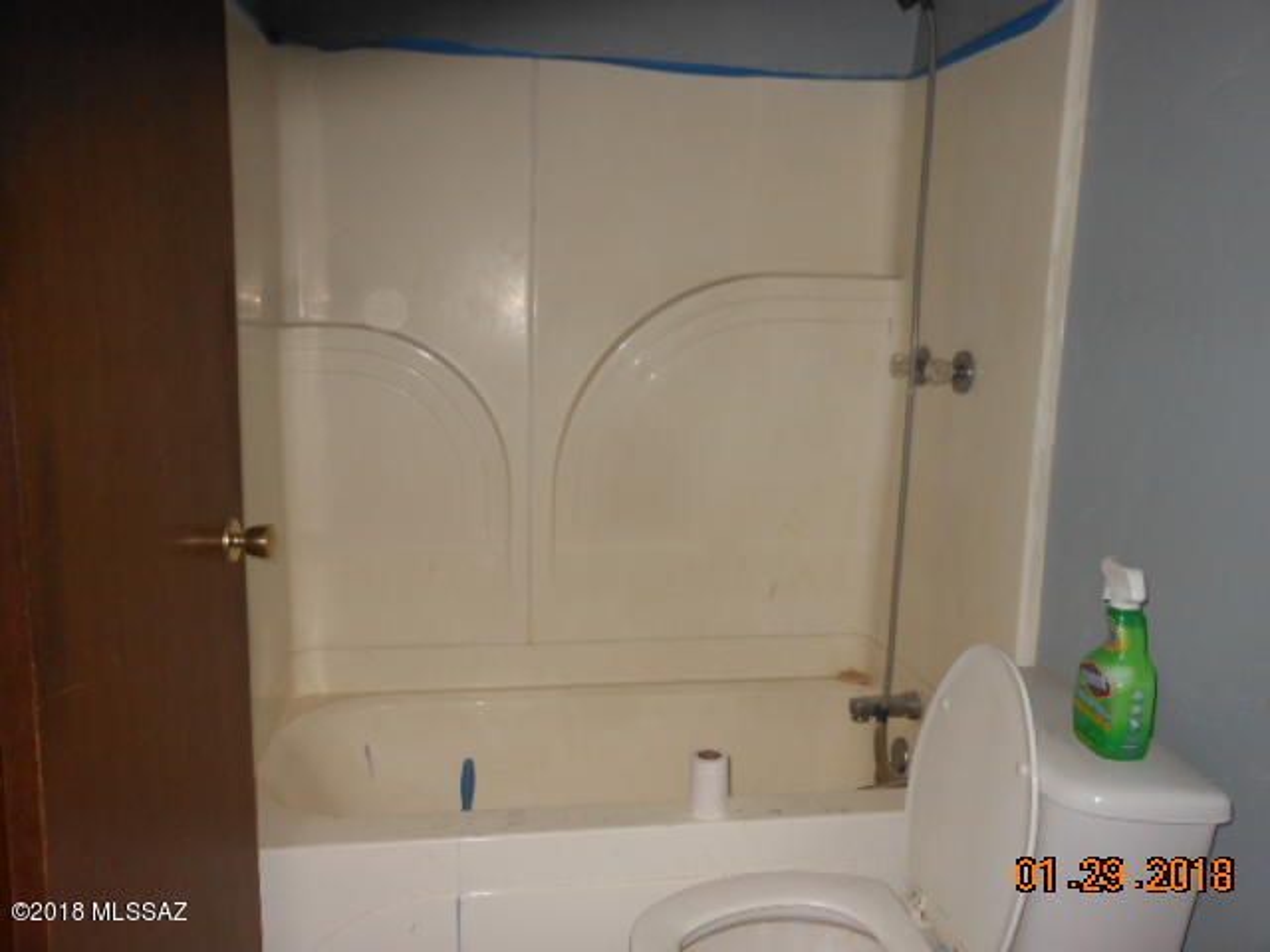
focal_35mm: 28
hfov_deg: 63.4
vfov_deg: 49.7
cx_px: 635
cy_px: 476
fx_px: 1027
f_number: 3.7
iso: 200
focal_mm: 5
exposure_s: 1/25
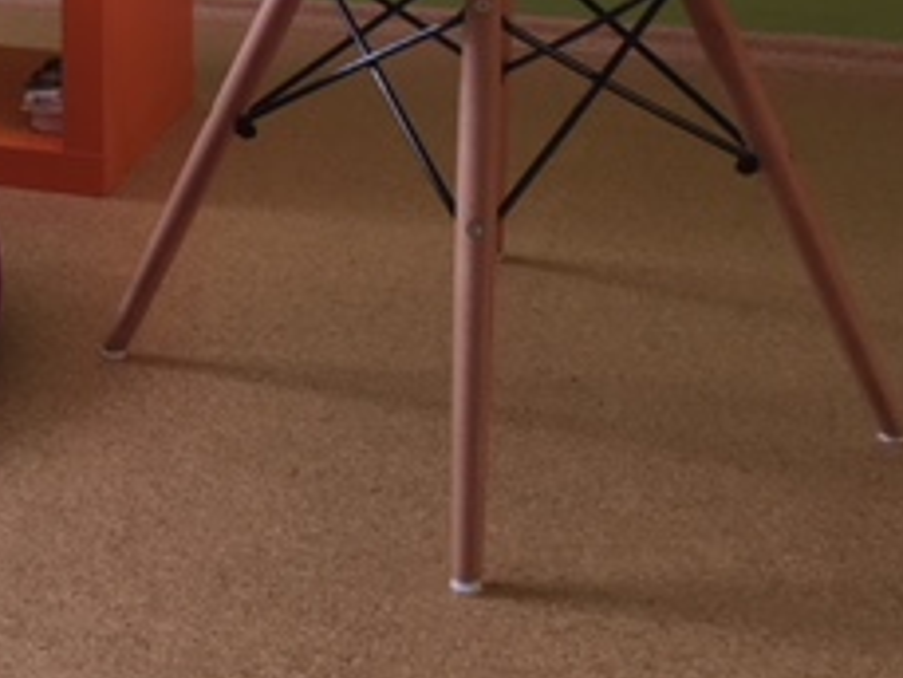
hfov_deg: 22.6
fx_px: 2114
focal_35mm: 81
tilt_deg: -12.4
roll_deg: +2.0
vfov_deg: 17.5
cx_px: -122
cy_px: -99
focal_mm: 4.15
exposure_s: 1/100
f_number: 2.2
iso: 40
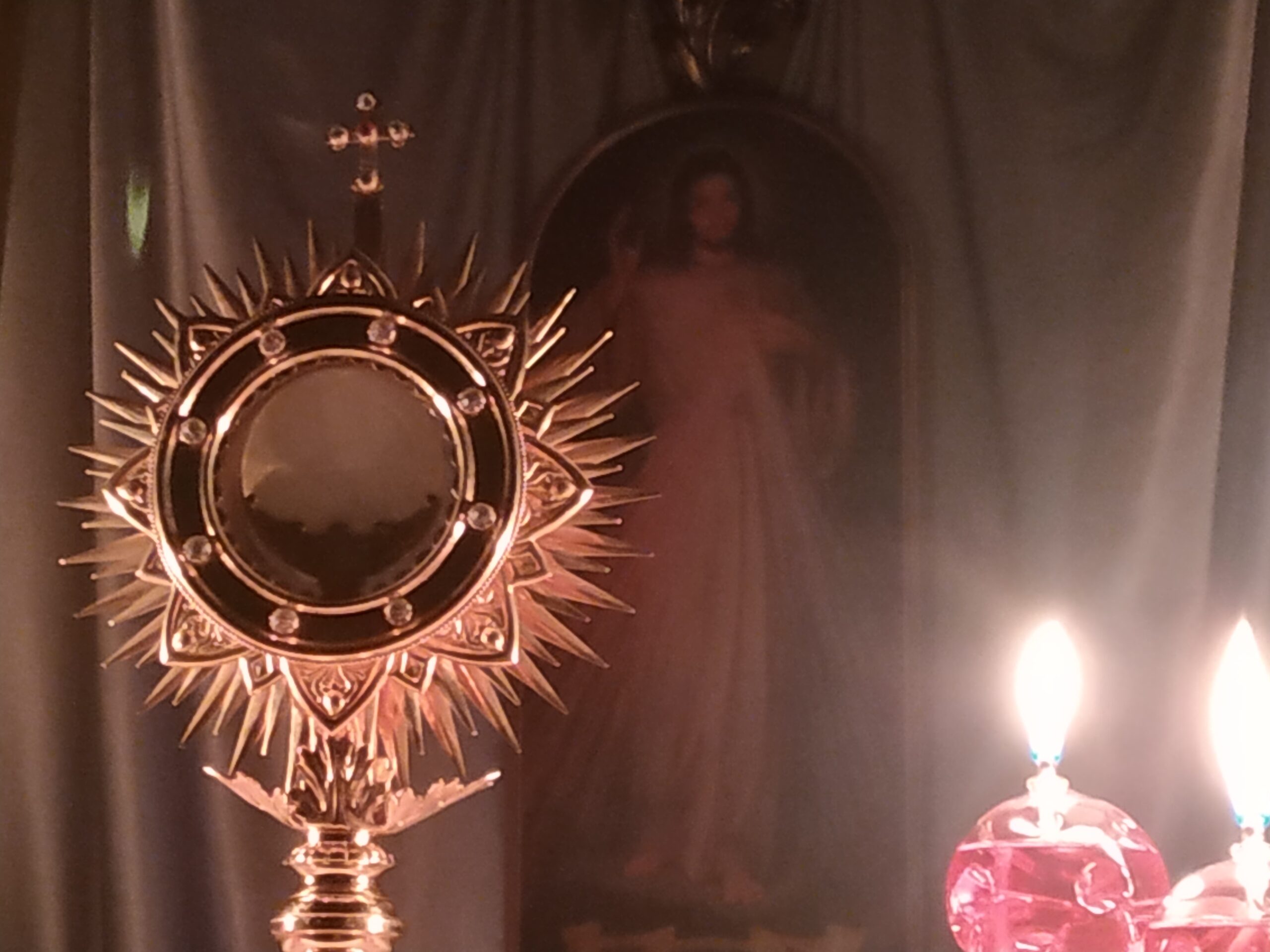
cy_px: 476
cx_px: 635
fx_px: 881
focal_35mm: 24
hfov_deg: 71.6
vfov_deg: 56.8
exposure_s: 1/17
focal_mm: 3.94
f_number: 1.9
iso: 1600
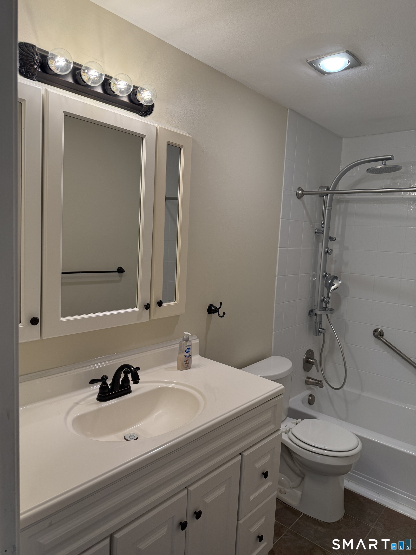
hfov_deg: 56.8
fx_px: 385
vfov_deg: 71.6
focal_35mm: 24
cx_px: 208
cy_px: 278
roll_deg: -2.9
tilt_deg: -6.3
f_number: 1.78
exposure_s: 1/225
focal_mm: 6.76
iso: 100
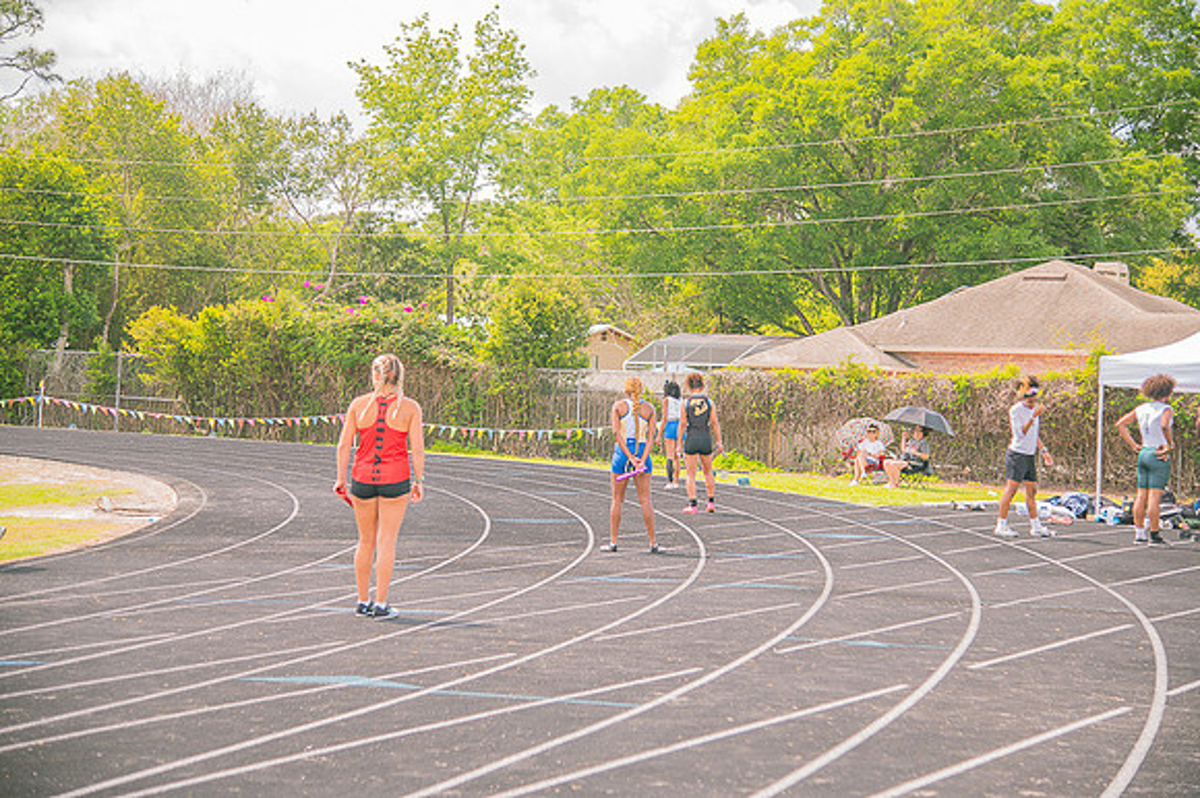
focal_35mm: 66
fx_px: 2199
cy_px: 399
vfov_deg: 20.6
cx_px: 600
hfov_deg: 30.5
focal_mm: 66
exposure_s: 1/200
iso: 200
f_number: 4
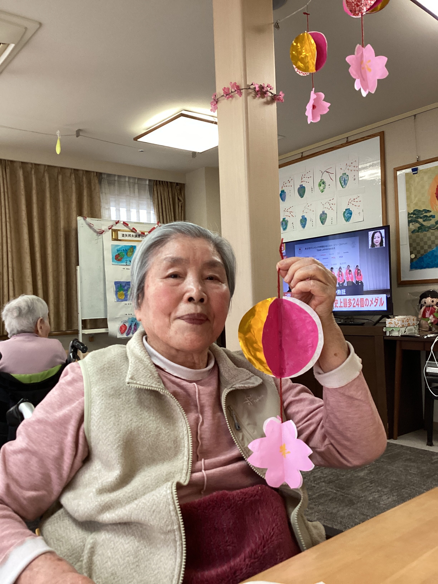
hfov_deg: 45.4
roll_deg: +1.3
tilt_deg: +0.5
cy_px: 292
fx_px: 523
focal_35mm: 31
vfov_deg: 58.4
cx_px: 219
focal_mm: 3.3
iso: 160
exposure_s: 1/60
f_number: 2.4
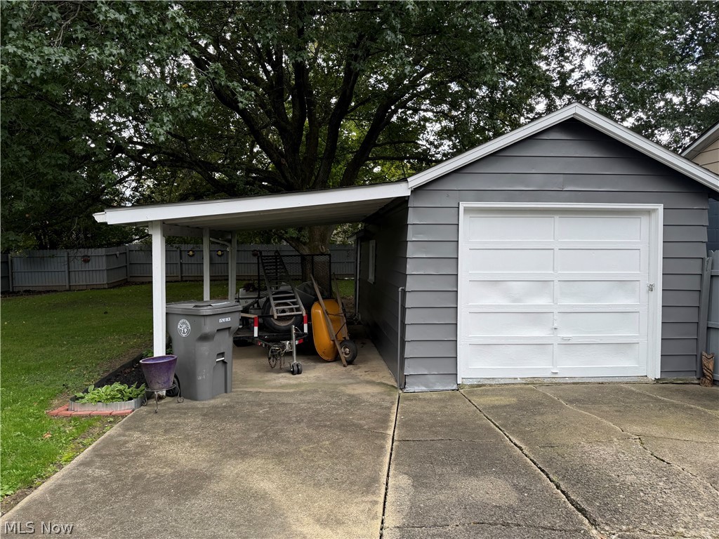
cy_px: 270
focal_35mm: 24
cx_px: 360
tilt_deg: -2.6
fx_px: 498
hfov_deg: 71.6
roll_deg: -0.7
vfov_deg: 56.8
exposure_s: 1/683
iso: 100
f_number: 1.78
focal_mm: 6.76
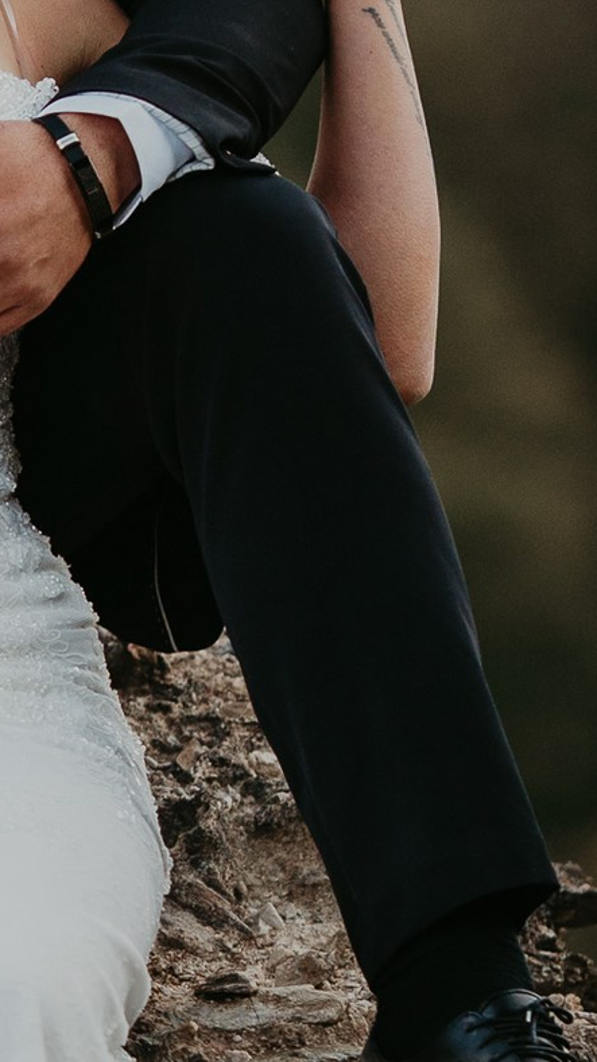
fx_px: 12219
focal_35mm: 434
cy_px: 380
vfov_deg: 5.0
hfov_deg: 2.8
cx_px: -234
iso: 320
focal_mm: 85
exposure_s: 1/1600
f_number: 1.8
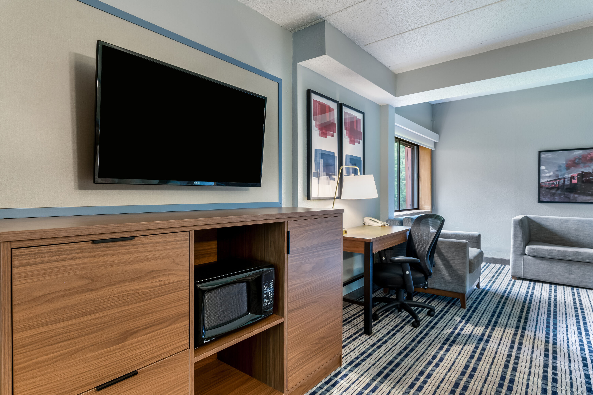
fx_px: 313
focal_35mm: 19
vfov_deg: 64.5
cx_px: 296
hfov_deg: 87.0
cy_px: 198
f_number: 8
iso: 500
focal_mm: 19
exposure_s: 1.3
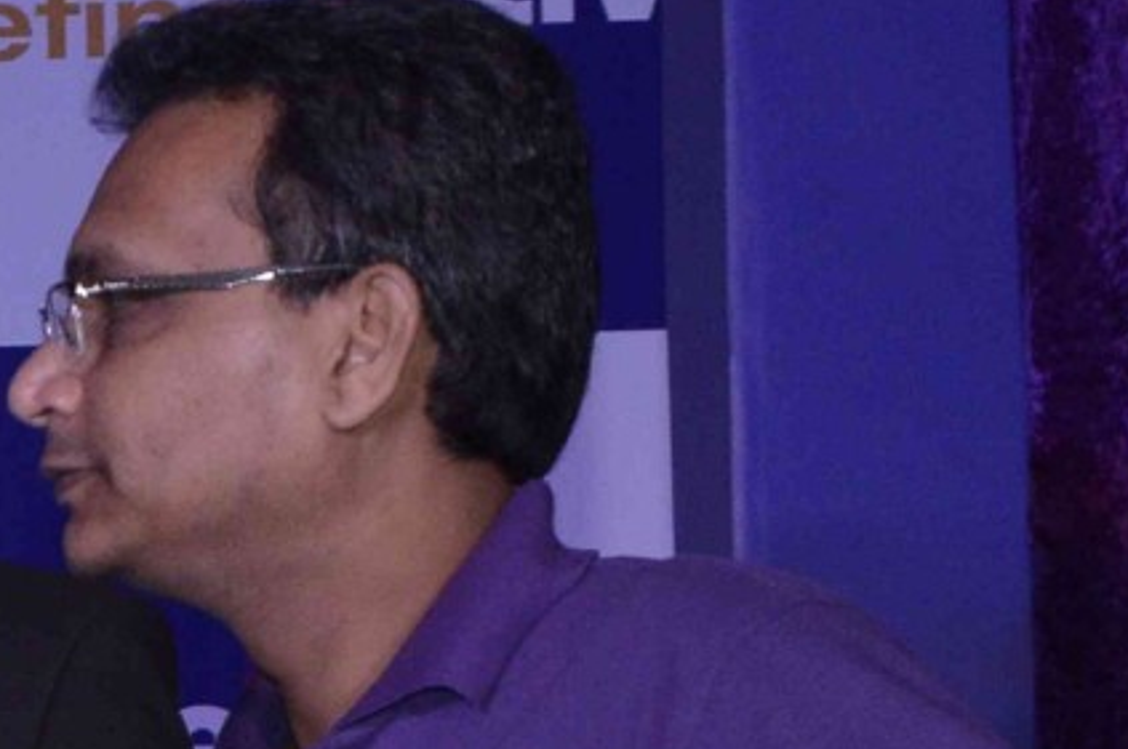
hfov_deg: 5.9
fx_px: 10516
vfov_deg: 4.0
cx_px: -1333
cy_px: 1327
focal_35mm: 336
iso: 800
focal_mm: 42
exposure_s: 1/200
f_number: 8
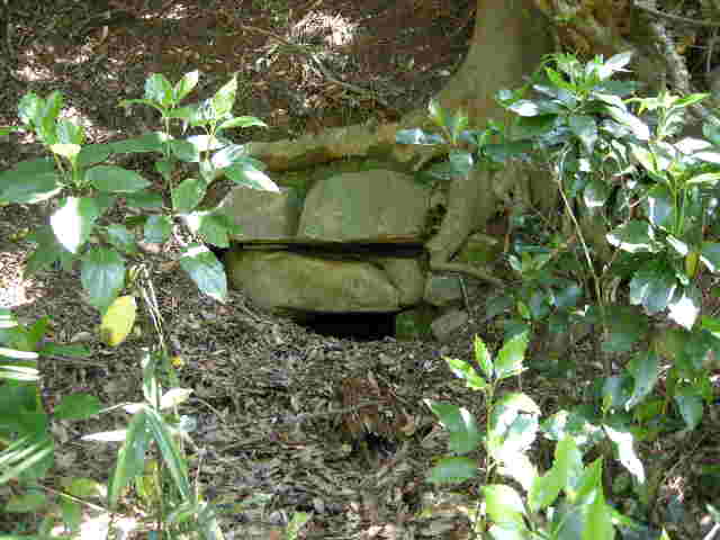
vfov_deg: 40.7
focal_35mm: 35
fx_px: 728
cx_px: 360
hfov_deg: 52.6
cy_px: 270
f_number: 2.7
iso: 389
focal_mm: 7.5
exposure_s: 1/59.4
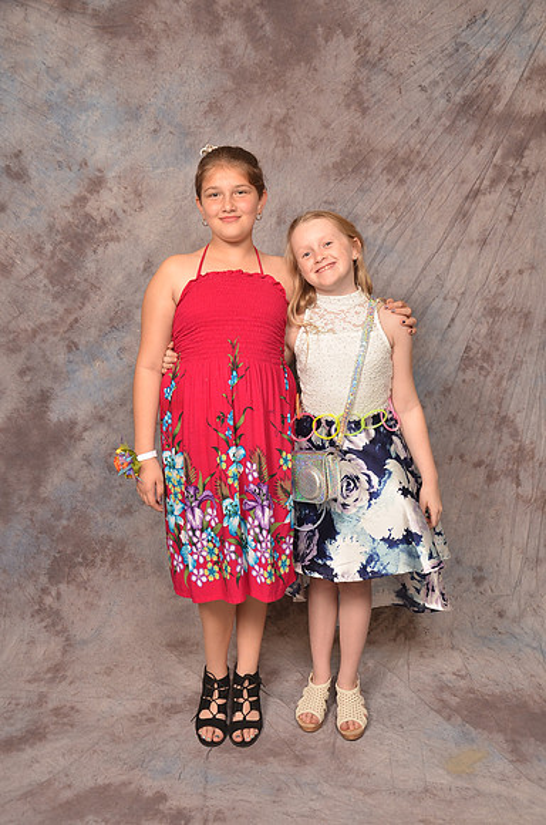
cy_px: 412
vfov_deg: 51.4
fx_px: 857
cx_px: 273
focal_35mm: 38
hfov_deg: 35.3
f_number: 5.6
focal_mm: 25
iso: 200
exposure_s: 1/60
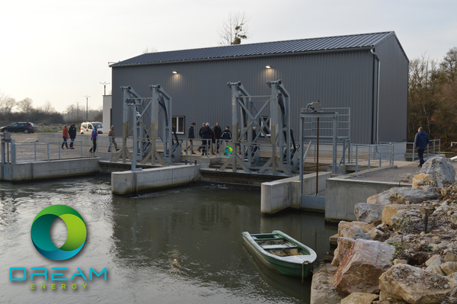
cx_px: 228
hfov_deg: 49.6
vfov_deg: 34.2
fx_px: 495
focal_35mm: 39
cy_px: 152
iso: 100
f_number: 7.1
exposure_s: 1/200
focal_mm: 26
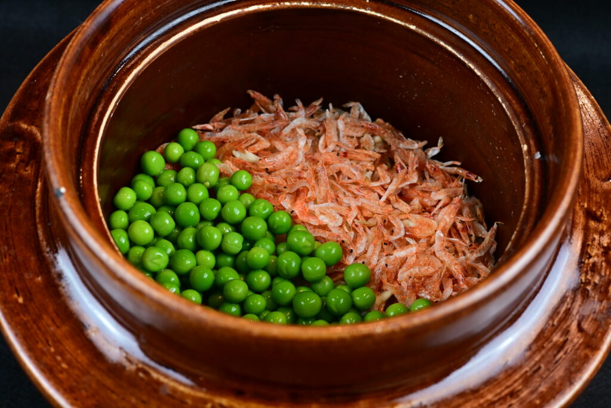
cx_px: 306
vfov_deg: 25.8
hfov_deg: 37.8
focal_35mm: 52
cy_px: 204
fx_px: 891
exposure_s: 1/40
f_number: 5
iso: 400
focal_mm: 35
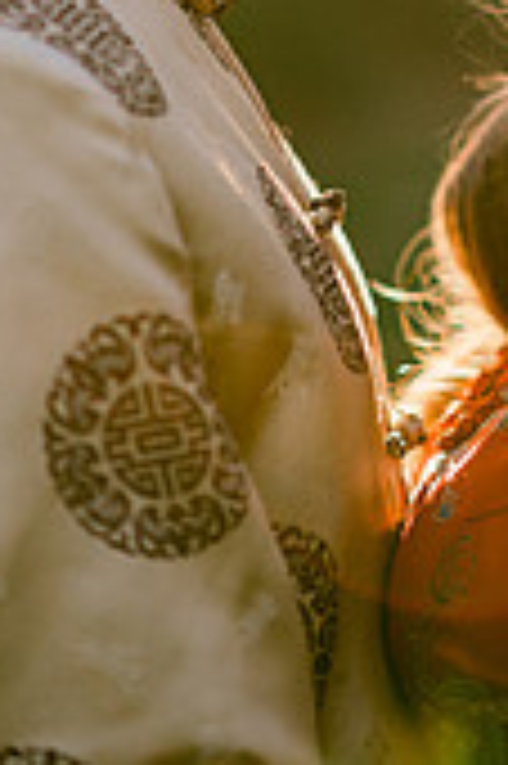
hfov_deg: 6.1
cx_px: 501
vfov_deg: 9.0
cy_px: -220
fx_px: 4772
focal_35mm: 225
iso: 200
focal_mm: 85
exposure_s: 1/1600
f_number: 2
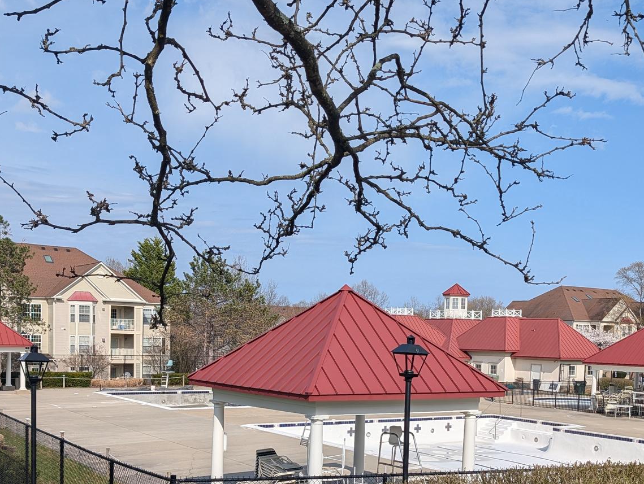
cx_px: 339
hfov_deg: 43.8
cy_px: 386
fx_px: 801
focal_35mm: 43
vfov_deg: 32.7
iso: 23
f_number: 1.68
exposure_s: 1/2024
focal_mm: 6.9
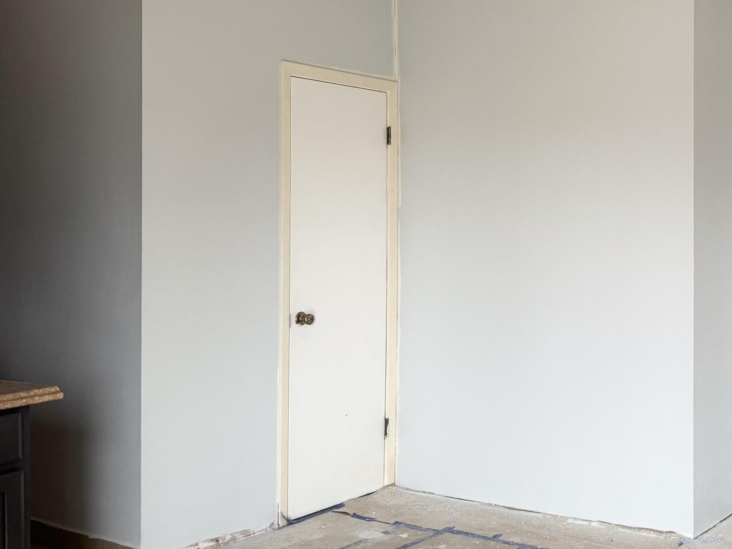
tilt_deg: -0.4
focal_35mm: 45
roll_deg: +0.1
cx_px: 640
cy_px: 215
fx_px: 952
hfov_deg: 39.4
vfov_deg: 32.1
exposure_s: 1/65
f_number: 1.78
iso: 200
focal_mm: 6.76
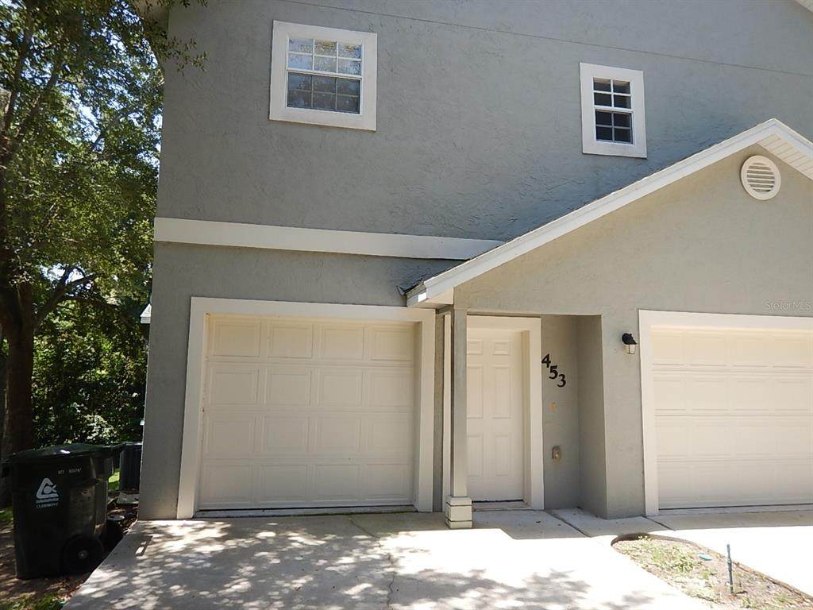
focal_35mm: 24
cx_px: 406
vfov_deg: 56.8
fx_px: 564
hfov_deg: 71.6
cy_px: 305
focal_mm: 4.3
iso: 125
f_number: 2.8
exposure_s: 1/500
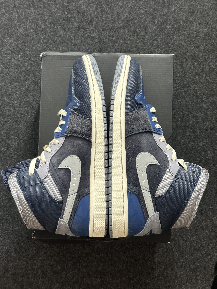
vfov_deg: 39.7
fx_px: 401
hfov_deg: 30.3
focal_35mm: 48
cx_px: 108
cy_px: 144
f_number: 1.78
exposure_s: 1/34
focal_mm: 6.86
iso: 320
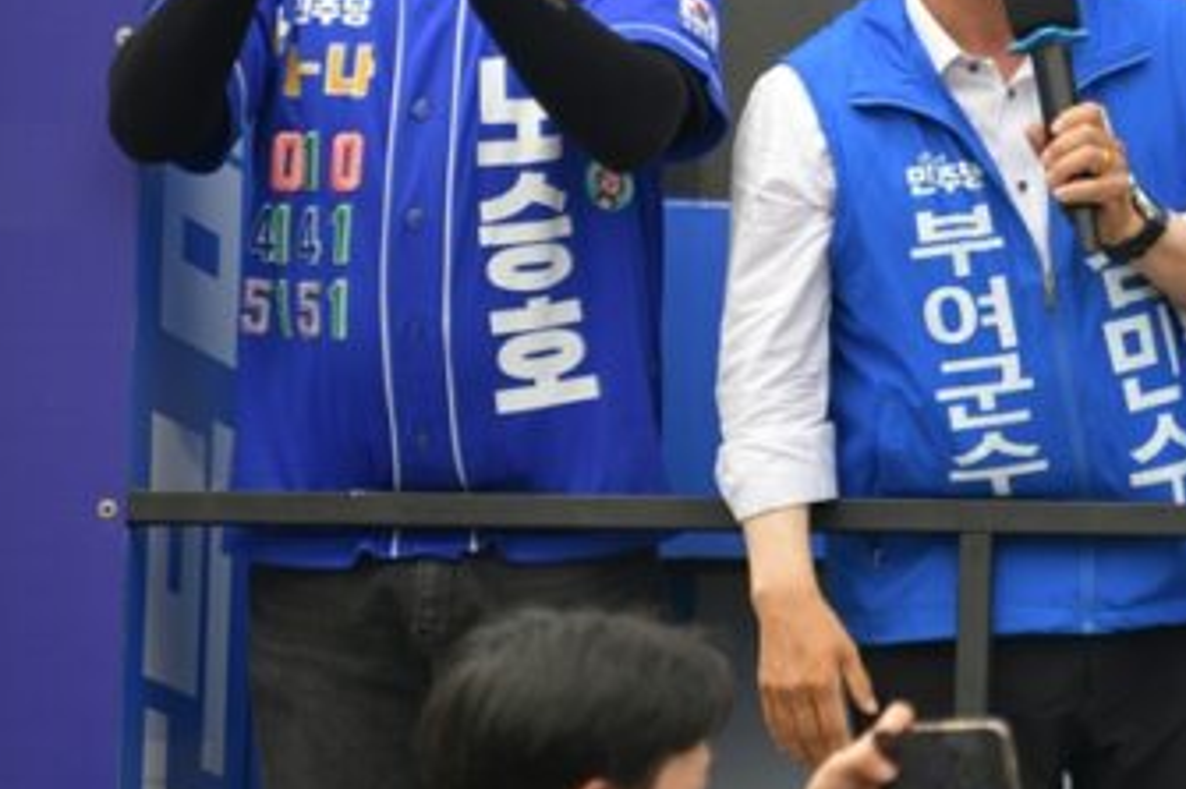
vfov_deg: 2.4
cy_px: 85
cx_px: 1016
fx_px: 18867
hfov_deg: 3.6
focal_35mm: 573
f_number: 5.6
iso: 100
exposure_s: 1/250
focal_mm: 300
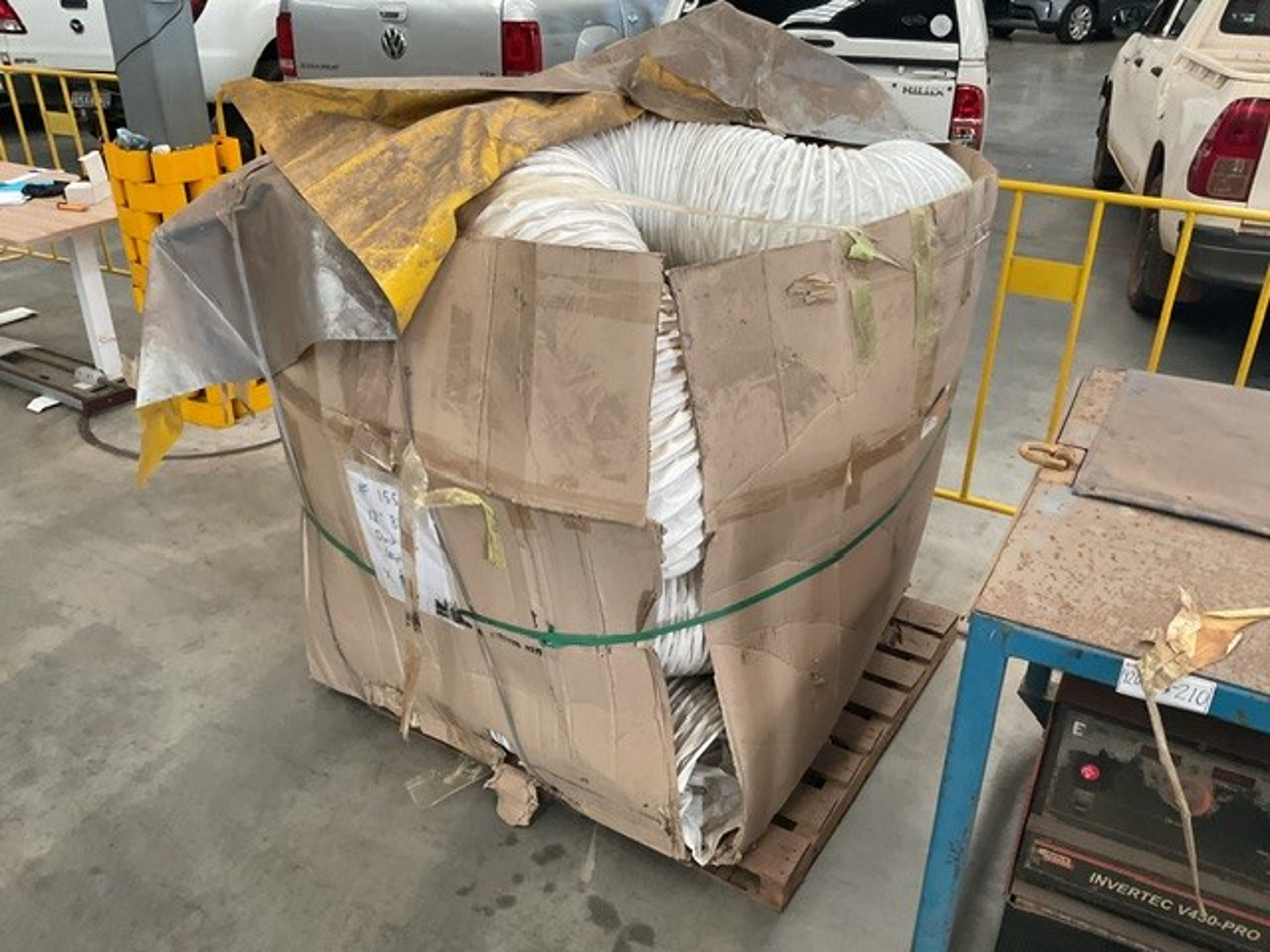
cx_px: 635
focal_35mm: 29
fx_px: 1064
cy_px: 476
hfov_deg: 61.7
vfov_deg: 48.2
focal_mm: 3
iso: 160
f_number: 1.8
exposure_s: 1/60
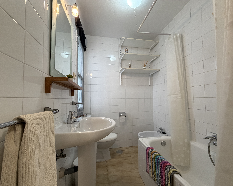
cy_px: 95
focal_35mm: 15
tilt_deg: +1.9
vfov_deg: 84.0
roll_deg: +0.1
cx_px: 119
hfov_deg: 96.8
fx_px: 103
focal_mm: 2.22
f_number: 2.2
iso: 250
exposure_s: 1/100
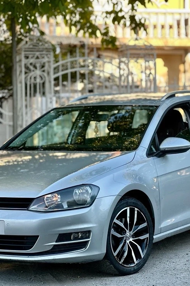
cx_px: 93
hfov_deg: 12.7
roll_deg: +1.3
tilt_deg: -1.0
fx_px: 856
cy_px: 143
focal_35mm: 108
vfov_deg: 18.9
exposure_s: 1/121
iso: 40
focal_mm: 9
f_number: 2.8
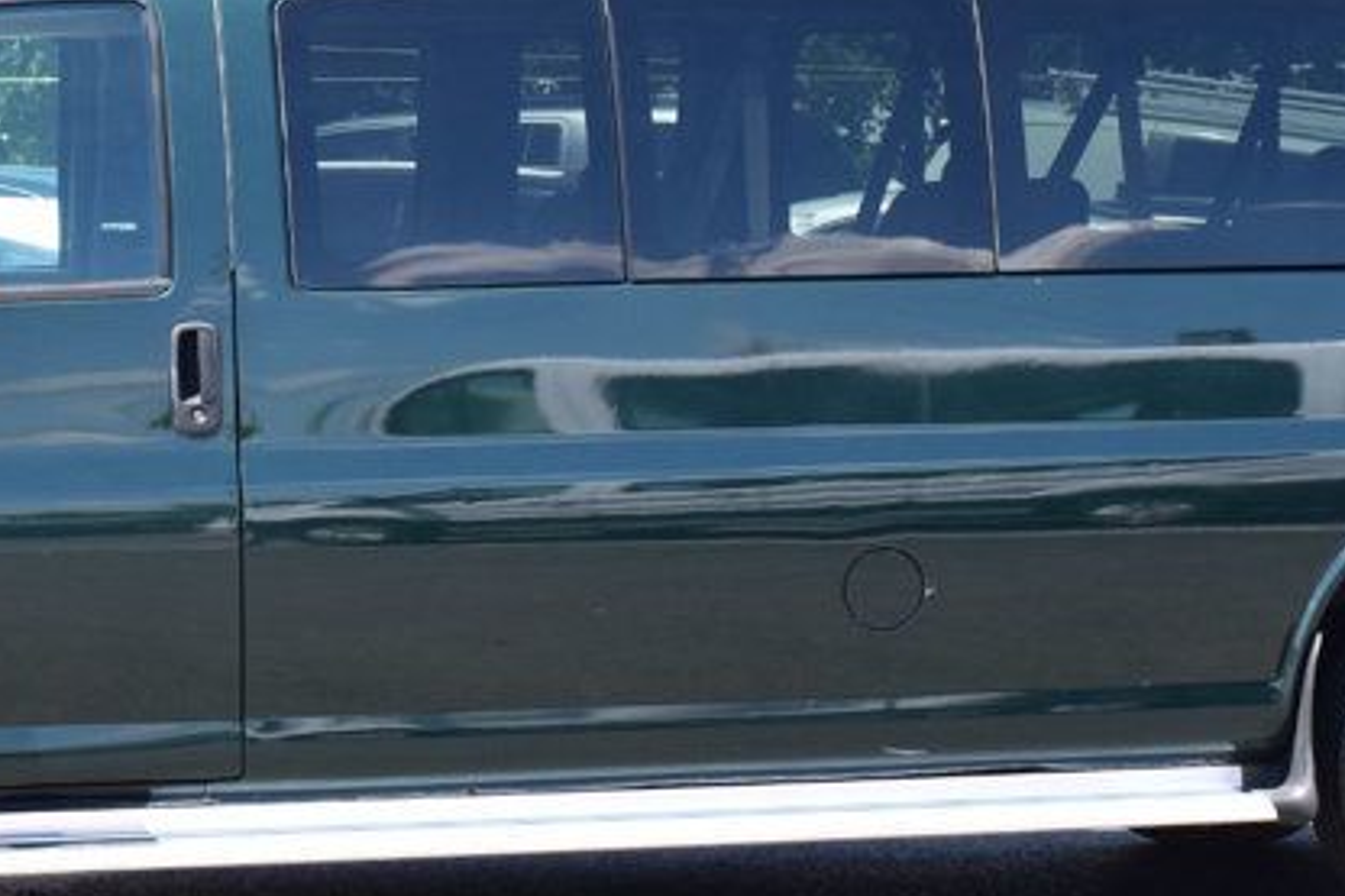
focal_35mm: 129
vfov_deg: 10.6
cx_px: 482
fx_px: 4826
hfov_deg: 15.8
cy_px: 265
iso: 400
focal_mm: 35
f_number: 10
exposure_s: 1/200
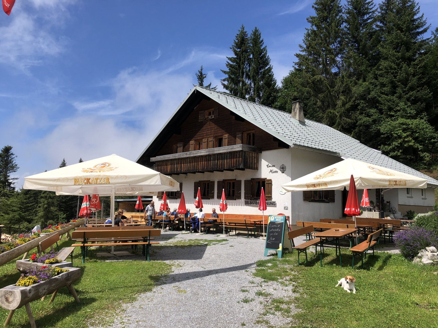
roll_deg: -1.6
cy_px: 164
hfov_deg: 63.4
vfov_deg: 49.7
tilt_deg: +6.6
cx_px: 219
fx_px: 354
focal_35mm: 28
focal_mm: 3.99
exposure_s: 1/2088
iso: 20
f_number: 1.8
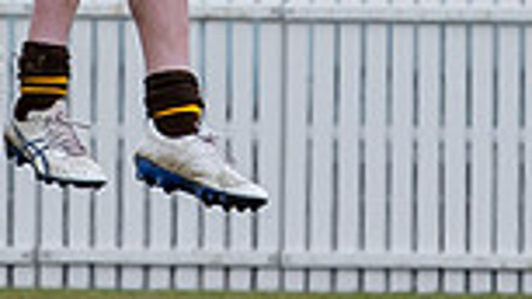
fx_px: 46840
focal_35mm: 3321
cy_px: -338
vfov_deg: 0.4
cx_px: 184
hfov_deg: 0.7
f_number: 4
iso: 280
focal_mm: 200
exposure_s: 1/1000
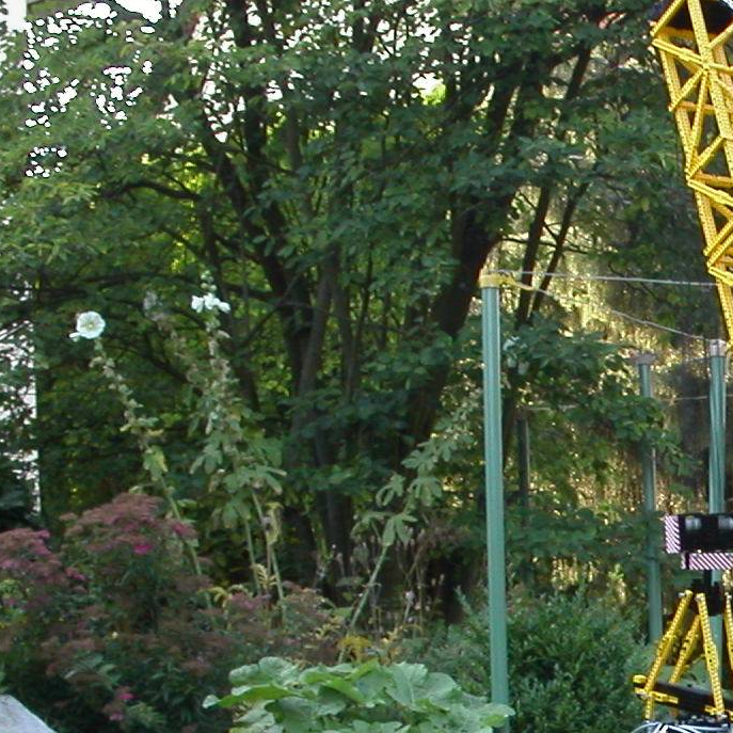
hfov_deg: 14.8
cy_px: 601
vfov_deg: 15.6
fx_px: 2659
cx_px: 1017
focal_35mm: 111
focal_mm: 7.8
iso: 100
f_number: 4
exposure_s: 1/60
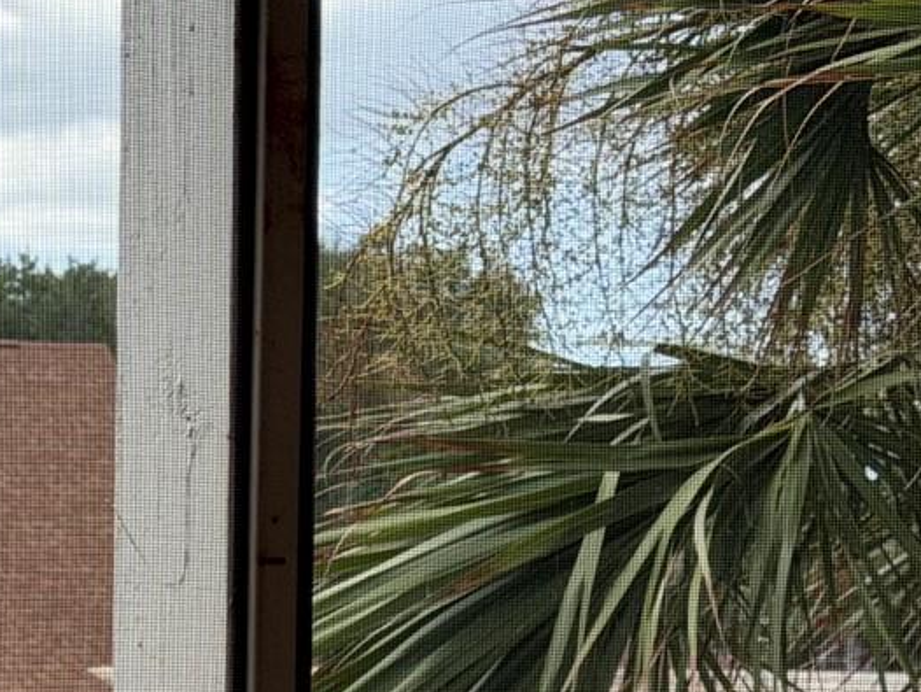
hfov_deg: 13.1
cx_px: -249
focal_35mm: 146
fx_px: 3886
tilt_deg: -4.1
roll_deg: -0.2
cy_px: 865
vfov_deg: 10.0
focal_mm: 6.76
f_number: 1.78
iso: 80
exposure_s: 1/1642
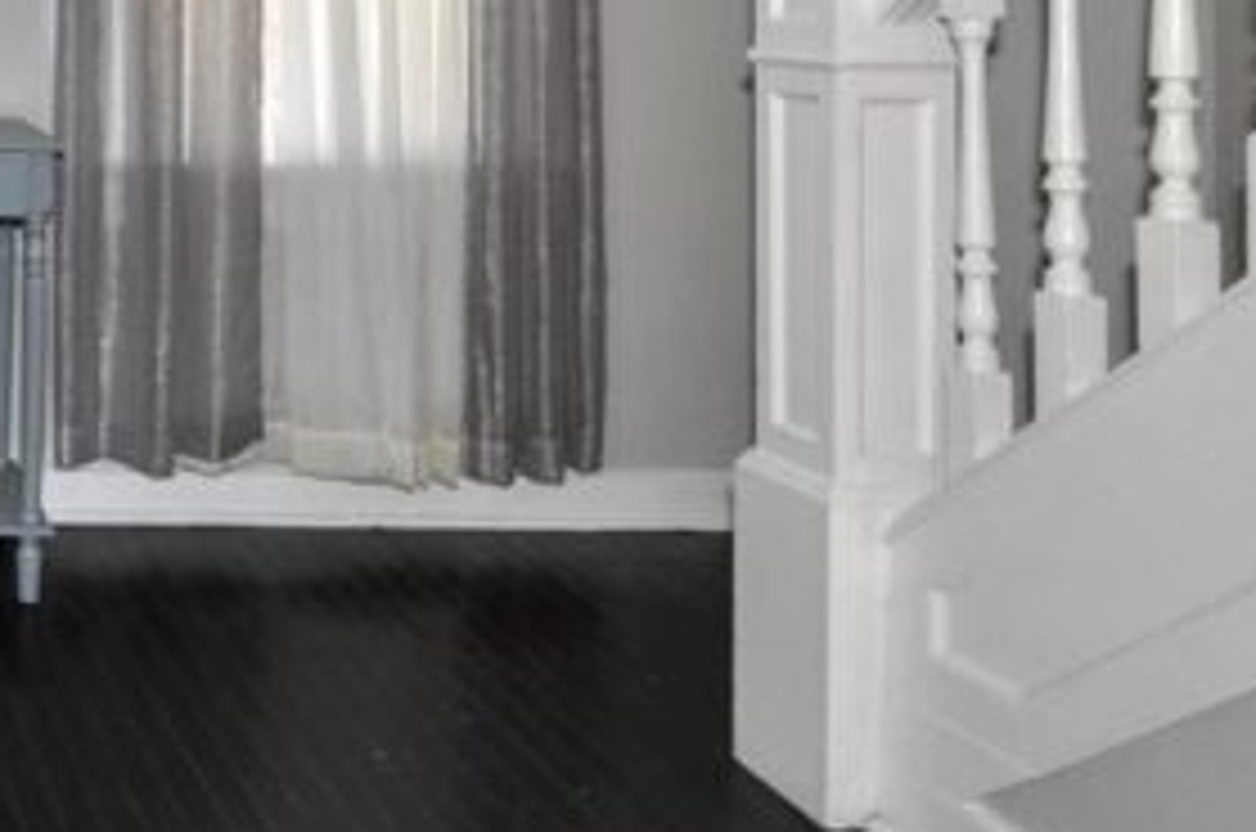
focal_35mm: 43
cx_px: -297
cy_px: -38
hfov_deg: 34.8
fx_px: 1498
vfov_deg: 28.7
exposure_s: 1/60
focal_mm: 10
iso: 320
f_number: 4.5
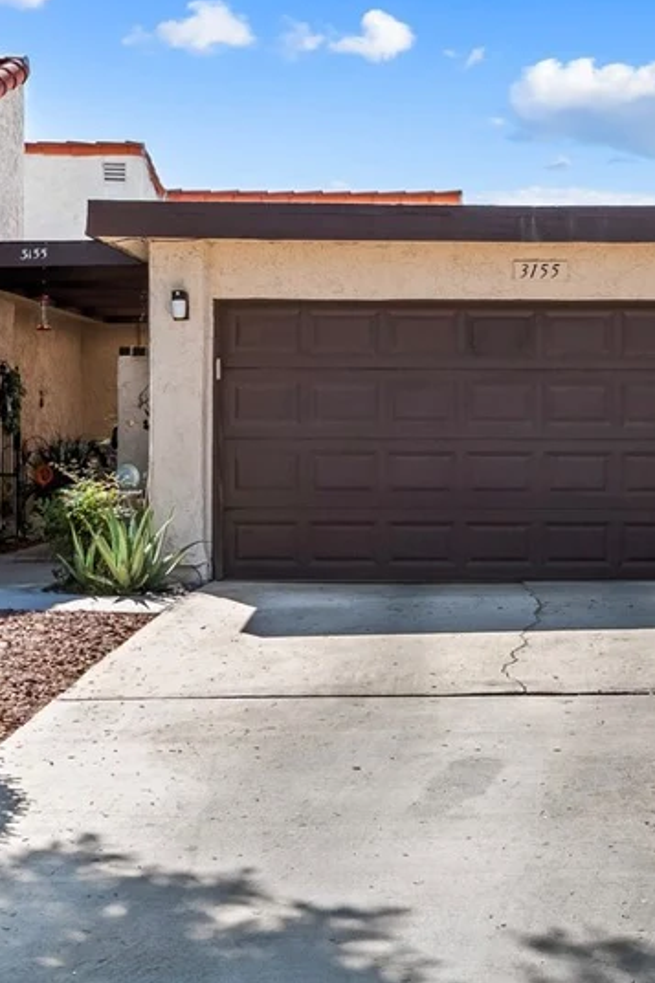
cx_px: 506
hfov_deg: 20.7
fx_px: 1775
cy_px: 465
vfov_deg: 31.0
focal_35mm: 65
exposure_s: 1/8000
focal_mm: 23
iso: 400
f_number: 8
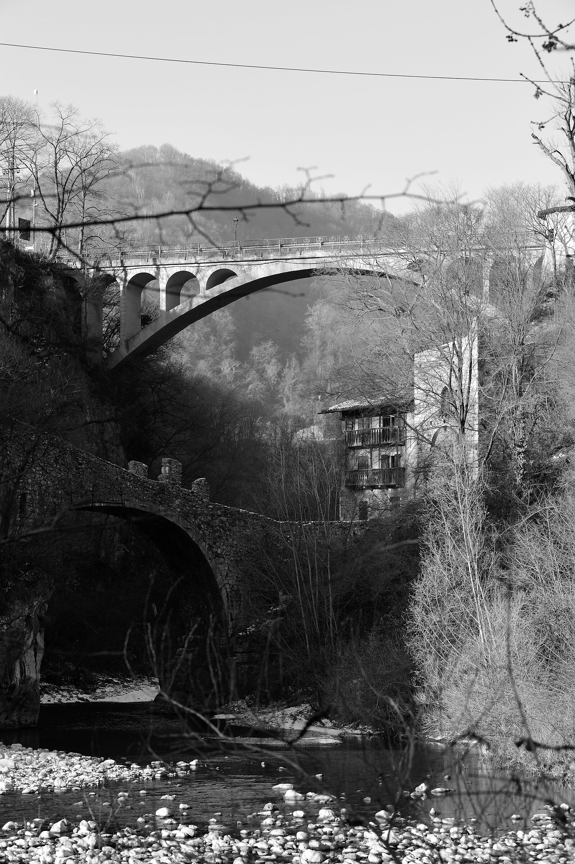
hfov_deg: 16.1
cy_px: 432
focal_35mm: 85
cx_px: 288
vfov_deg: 23.9
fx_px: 2039
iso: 200
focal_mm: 85
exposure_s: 1/200
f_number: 9
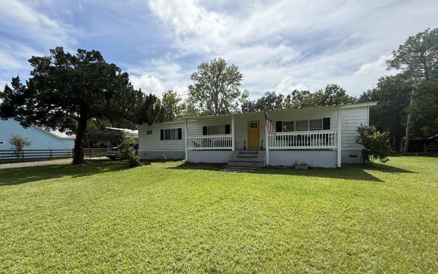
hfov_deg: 101.4
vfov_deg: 74.4
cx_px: 218
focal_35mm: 15
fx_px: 179
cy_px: 157
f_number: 2.2
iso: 80
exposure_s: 1/2237
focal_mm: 2.22
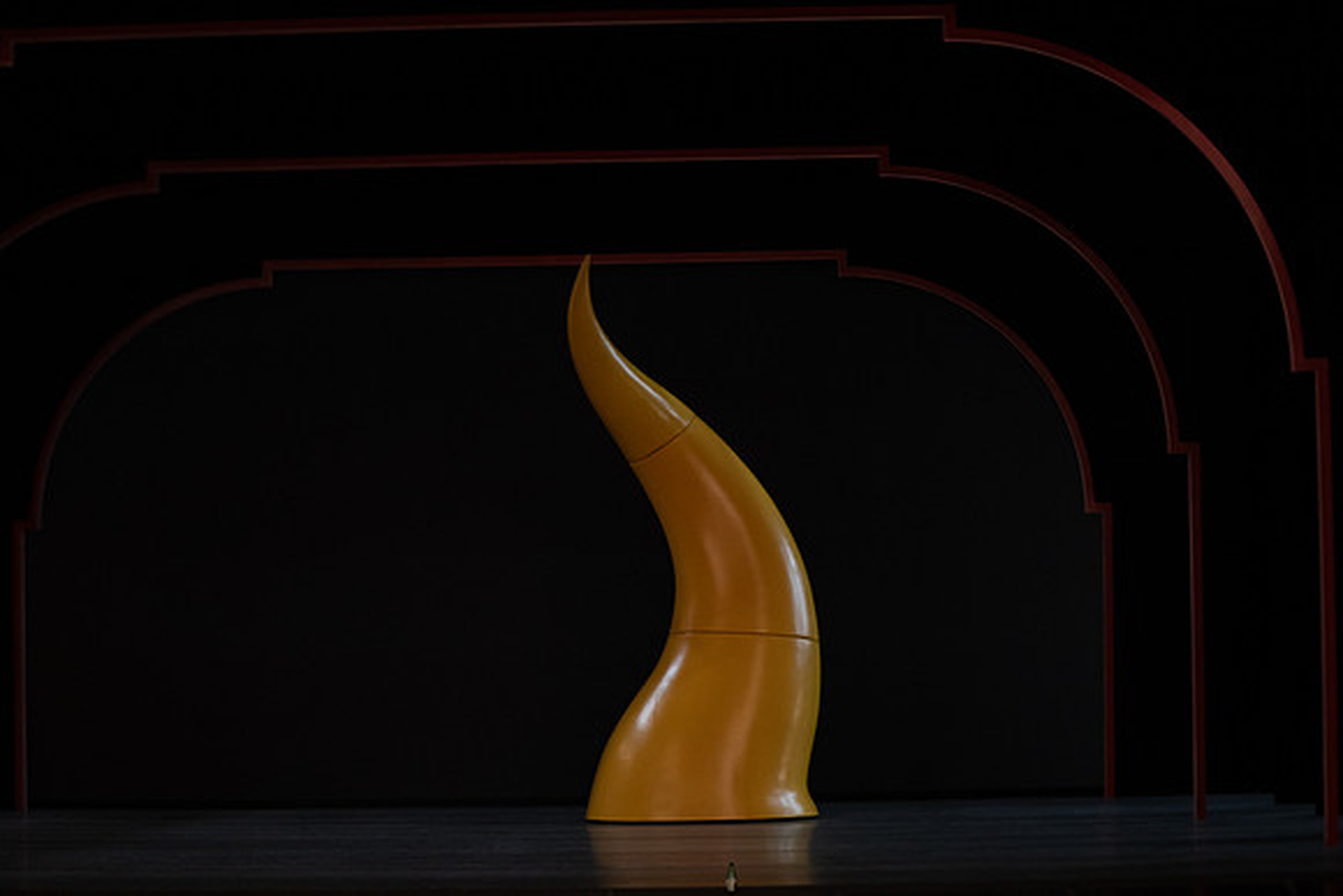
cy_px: 448
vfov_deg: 19.5
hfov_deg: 28.8
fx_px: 2612
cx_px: 672
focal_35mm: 70
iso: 3200
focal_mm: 70
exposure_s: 1/30
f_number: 2.8
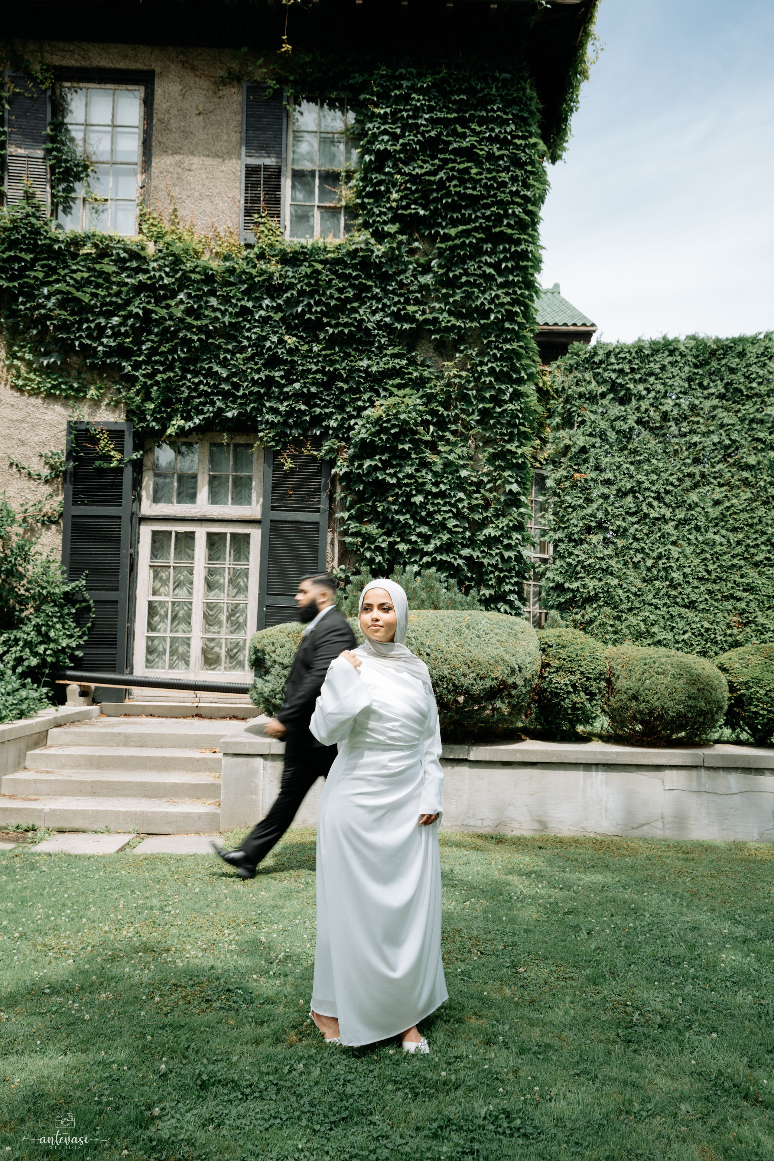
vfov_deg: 65.5
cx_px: 387
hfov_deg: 46.4
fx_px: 903
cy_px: 580
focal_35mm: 28
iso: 50
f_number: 6.3
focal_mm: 28
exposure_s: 1/30
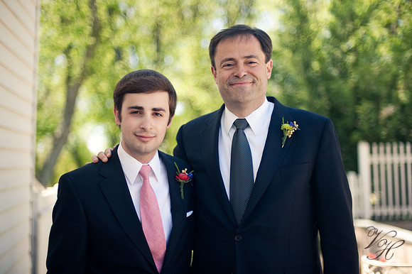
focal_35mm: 50
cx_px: 206
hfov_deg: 39.6
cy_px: 137
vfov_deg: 27.0
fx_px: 572
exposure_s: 1/2000
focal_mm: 50
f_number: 1.4
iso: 200
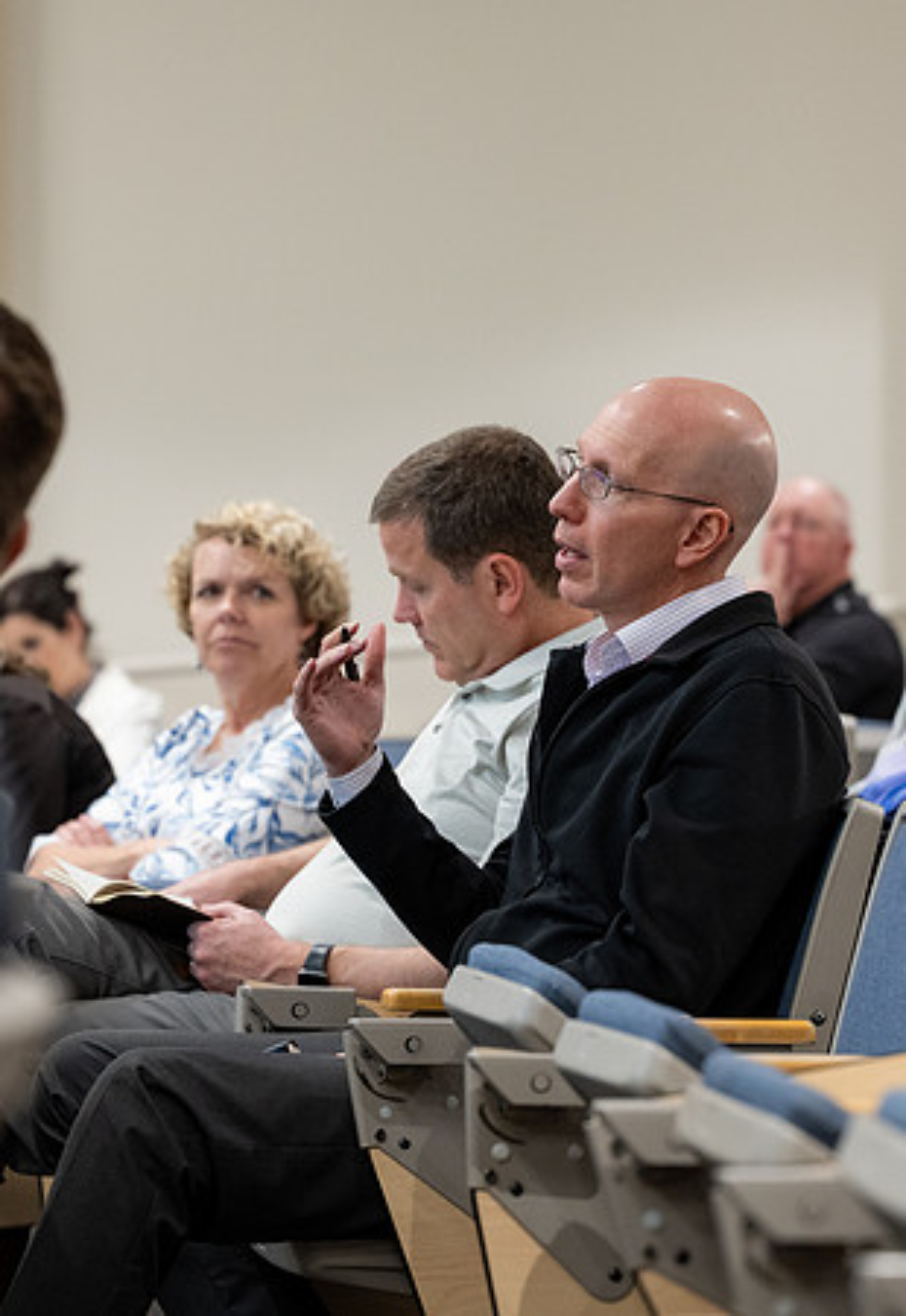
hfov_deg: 9.3
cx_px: 452
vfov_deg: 13.5
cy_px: 599
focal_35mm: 151
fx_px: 5556
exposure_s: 1/200
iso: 1250
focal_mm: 93
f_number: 3.2
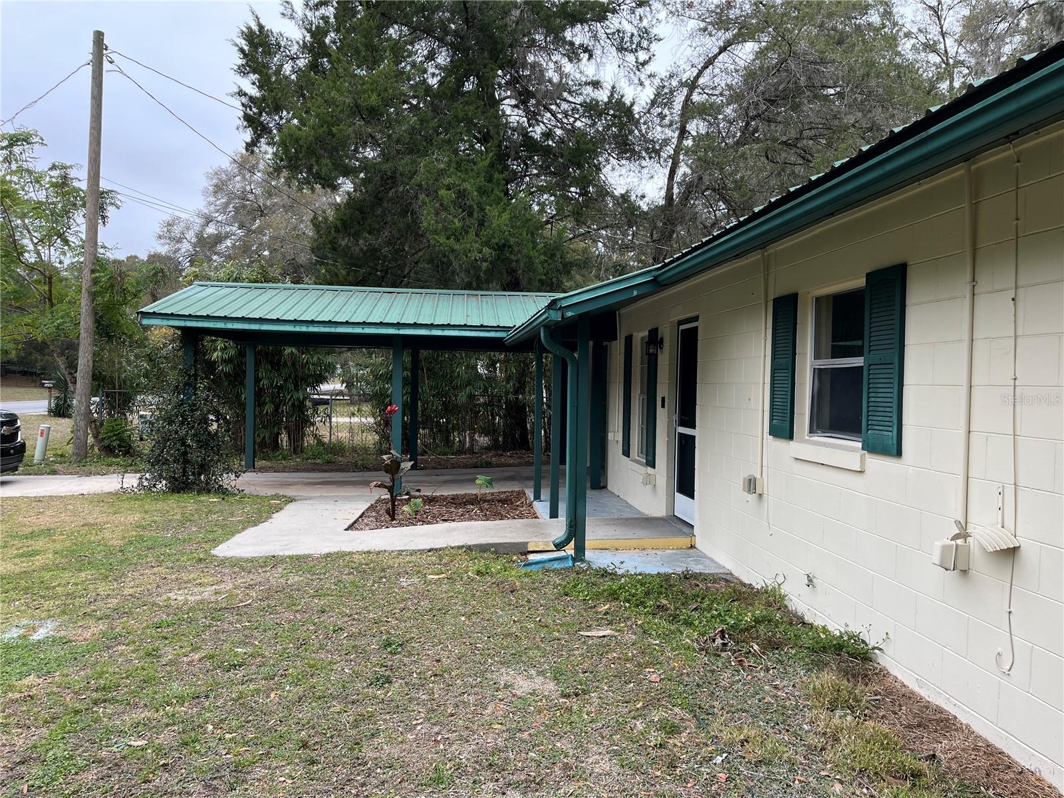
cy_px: 399
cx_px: 532
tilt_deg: -0.8
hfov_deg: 67.3
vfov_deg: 53.1
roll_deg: -0.4
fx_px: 799
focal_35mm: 26
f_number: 1.6
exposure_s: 1/661
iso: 50
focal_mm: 5.1
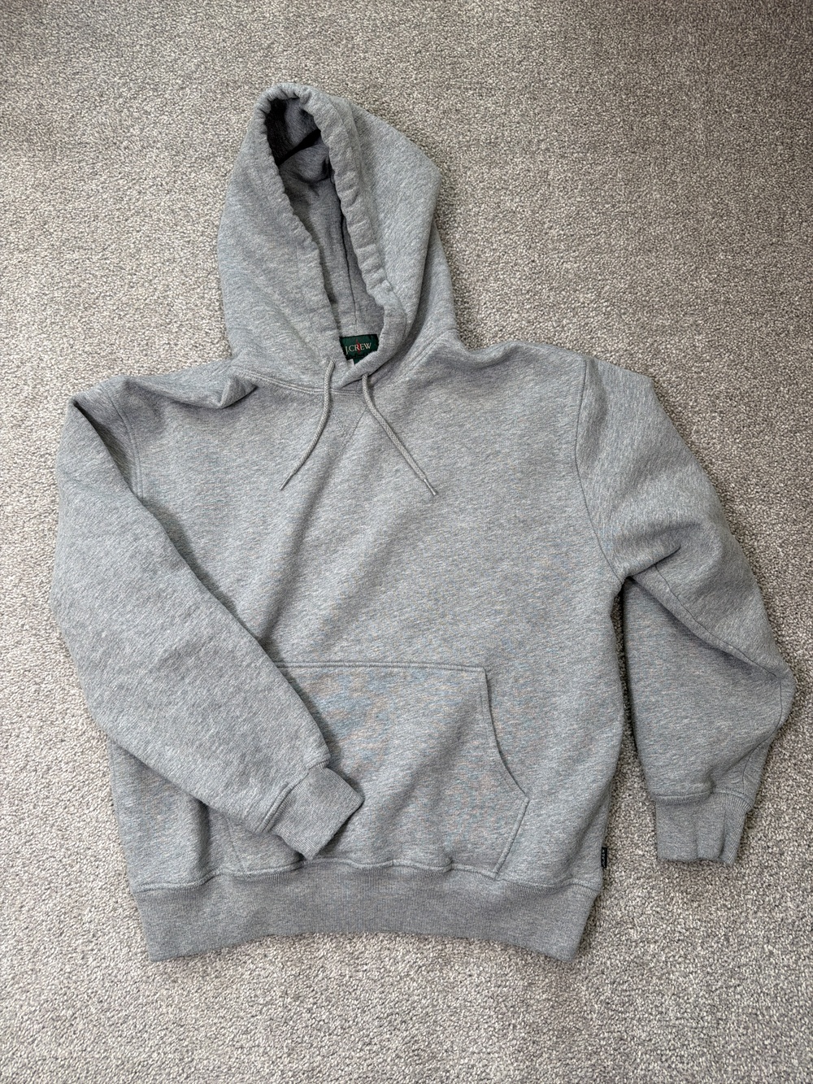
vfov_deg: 71.6
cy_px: 542
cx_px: 406
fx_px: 751
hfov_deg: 56.8
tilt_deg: -82.0
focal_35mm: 24
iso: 125
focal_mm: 6.76
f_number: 1.78
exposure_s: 1/111
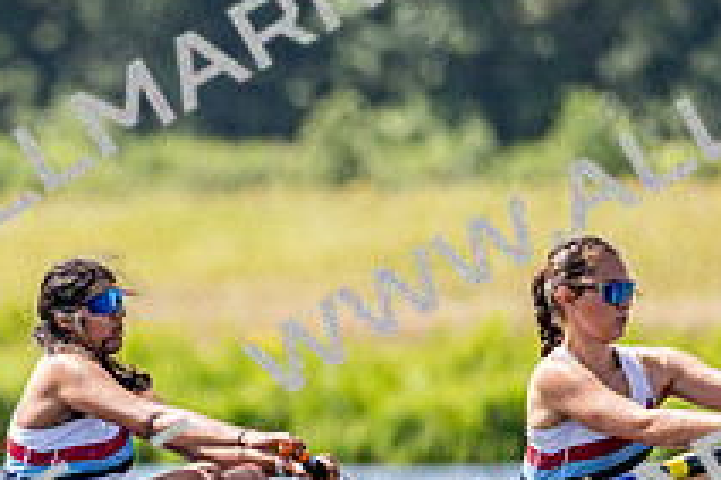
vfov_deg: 1.3
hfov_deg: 1.9
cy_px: 451
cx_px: -3
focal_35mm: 1097
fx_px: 21953
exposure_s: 1/2500
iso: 360
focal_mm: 400
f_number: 4.5
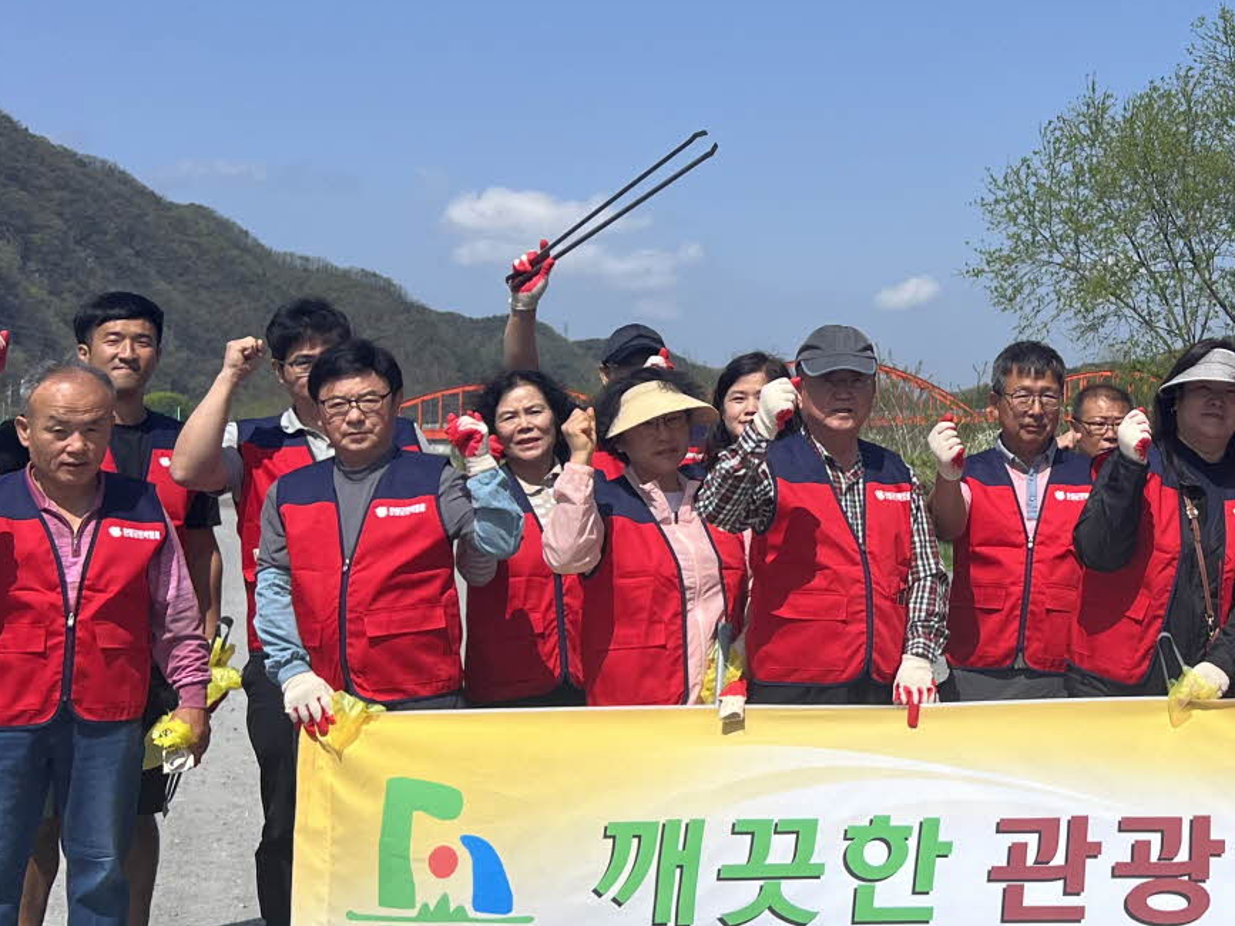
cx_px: 1235
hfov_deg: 30.0
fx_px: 2140
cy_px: 322
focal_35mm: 60
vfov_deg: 24.3
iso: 50
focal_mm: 5.7
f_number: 1.5
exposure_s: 1/5882
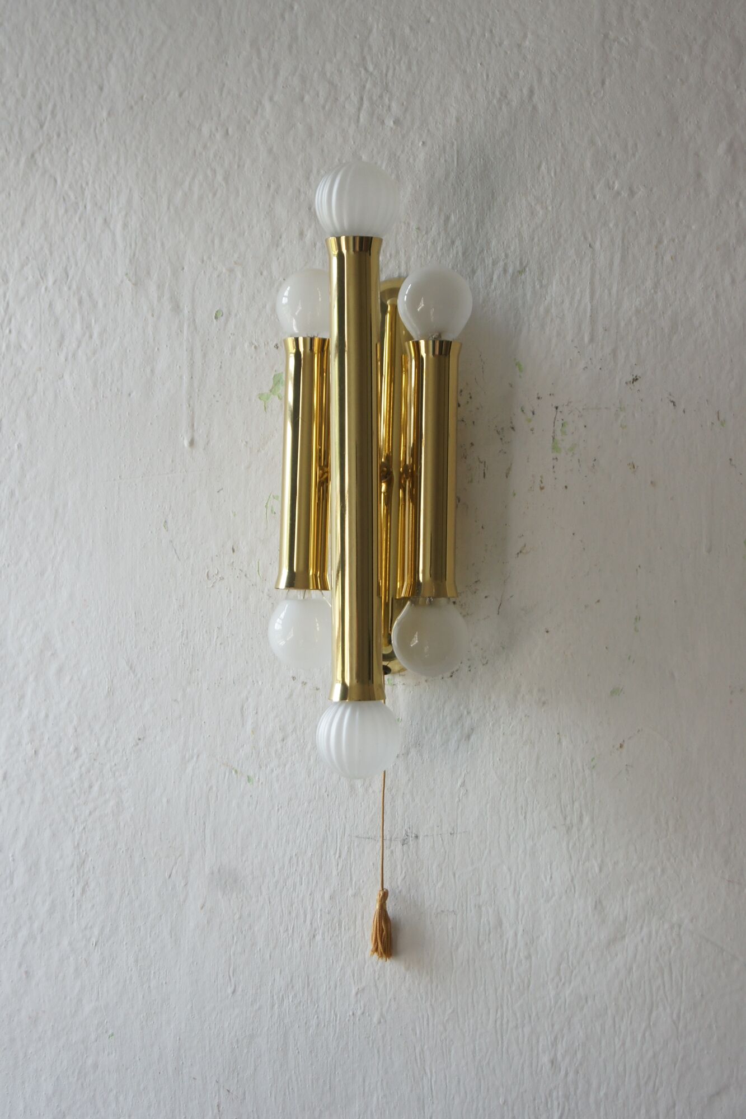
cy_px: 560
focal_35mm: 75
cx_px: 373
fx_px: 2331
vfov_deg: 27.0
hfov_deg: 18.2
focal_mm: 50
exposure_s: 1/125
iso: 400
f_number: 5.6
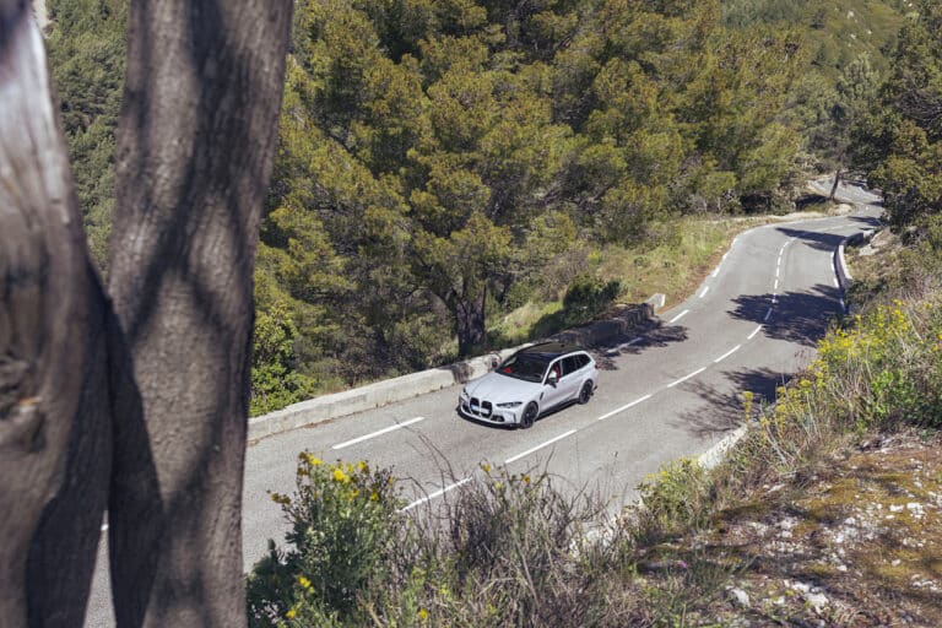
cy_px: 314
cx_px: 471
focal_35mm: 35
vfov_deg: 37.9
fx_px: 916
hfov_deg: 54.4
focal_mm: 35
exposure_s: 1/320
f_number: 8
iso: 320
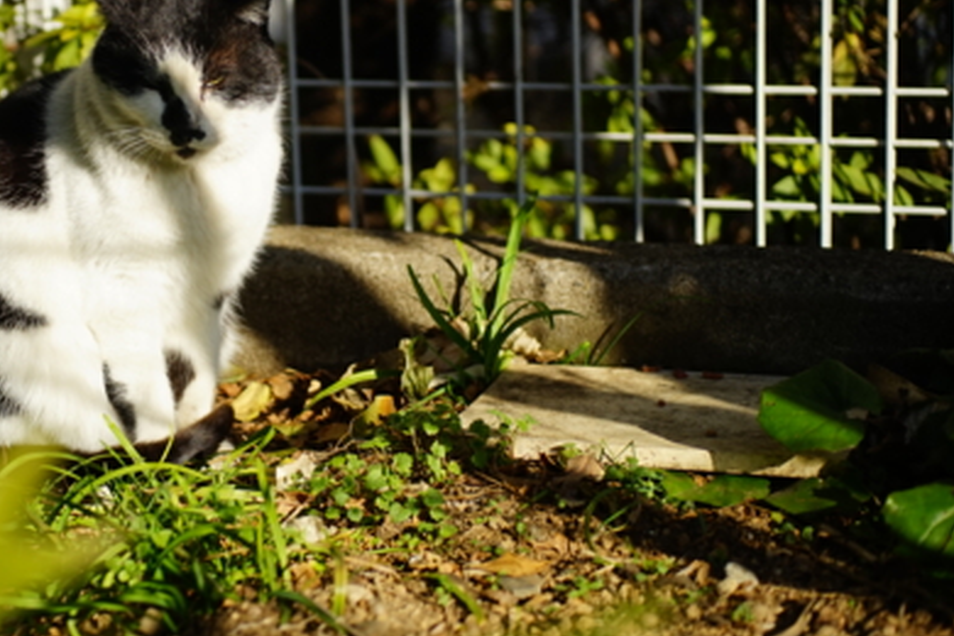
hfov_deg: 24.4
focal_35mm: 82
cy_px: 180
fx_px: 2173
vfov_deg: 16.6
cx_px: 203
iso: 100
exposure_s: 1/800
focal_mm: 50
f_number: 2.8
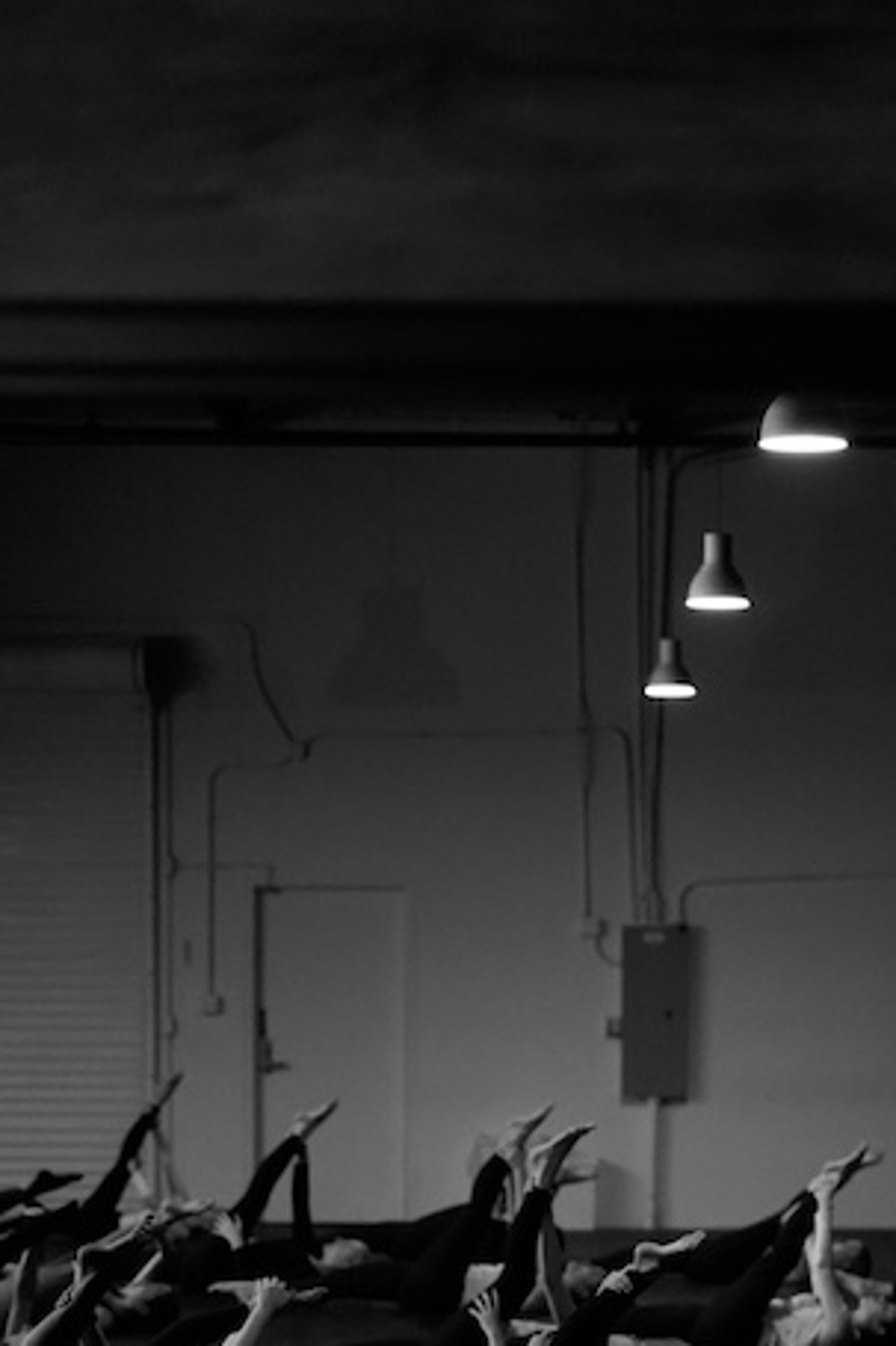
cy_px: 1183
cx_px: 594
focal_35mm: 98
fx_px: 3661
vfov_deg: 20.4
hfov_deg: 13.9
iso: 8000
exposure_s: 1/800
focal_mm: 55
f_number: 2
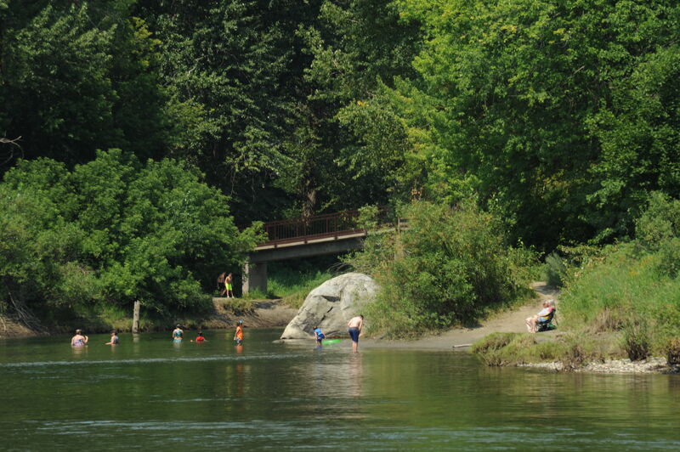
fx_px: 4718
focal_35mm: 250
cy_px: 226
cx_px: 340
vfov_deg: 5.5
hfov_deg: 8.2
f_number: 14
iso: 400
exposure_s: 1/250
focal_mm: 250
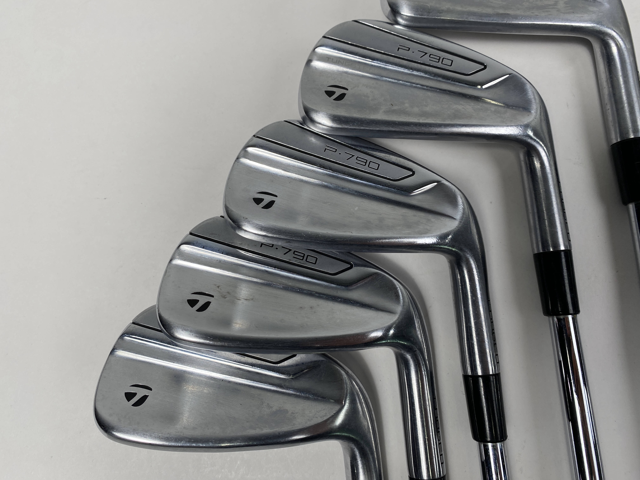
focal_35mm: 26
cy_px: 240
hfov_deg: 67.3
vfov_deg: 53.1
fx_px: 481
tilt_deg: -80.8
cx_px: 320
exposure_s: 1/333
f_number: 1.8
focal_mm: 4.25
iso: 32
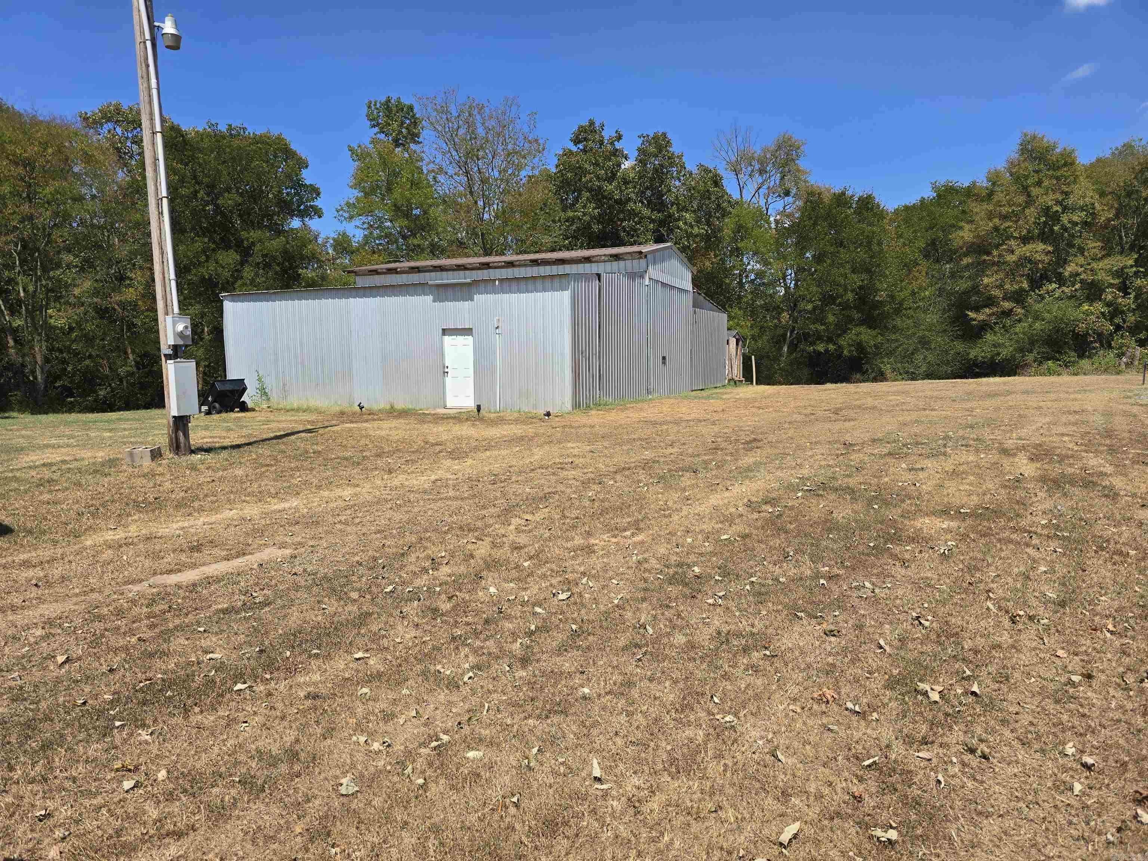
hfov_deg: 73.9
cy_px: 430
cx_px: 574
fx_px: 763
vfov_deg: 58.9
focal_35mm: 23
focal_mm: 6.3
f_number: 1.7
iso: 12
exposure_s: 1/854
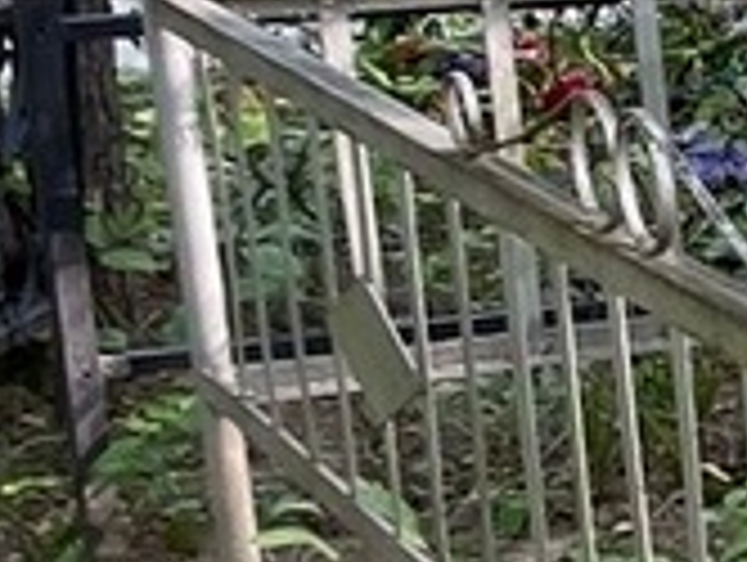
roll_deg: +0.7
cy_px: 495
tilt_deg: -14.6
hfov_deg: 9.6
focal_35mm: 160
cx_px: 2250
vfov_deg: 9.3
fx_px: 3458
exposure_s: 1/121
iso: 100
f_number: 1.6
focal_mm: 4.2
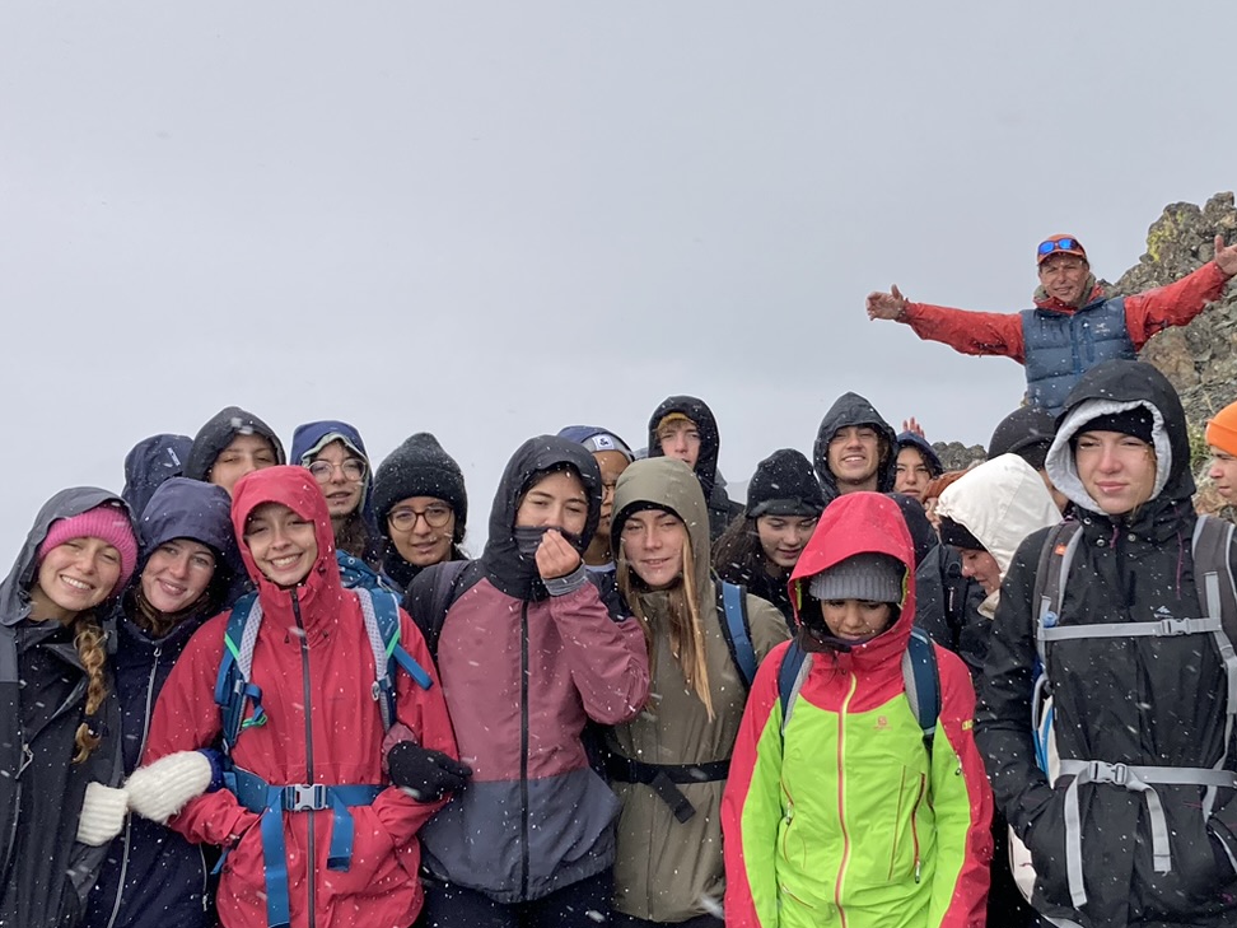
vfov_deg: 24.8
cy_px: 446
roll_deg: -1.0
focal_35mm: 59
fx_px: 2108
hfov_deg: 32.5
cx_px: 804
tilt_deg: +1.5
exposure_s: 1/934
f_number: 1.8
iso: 20
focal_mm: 3.99
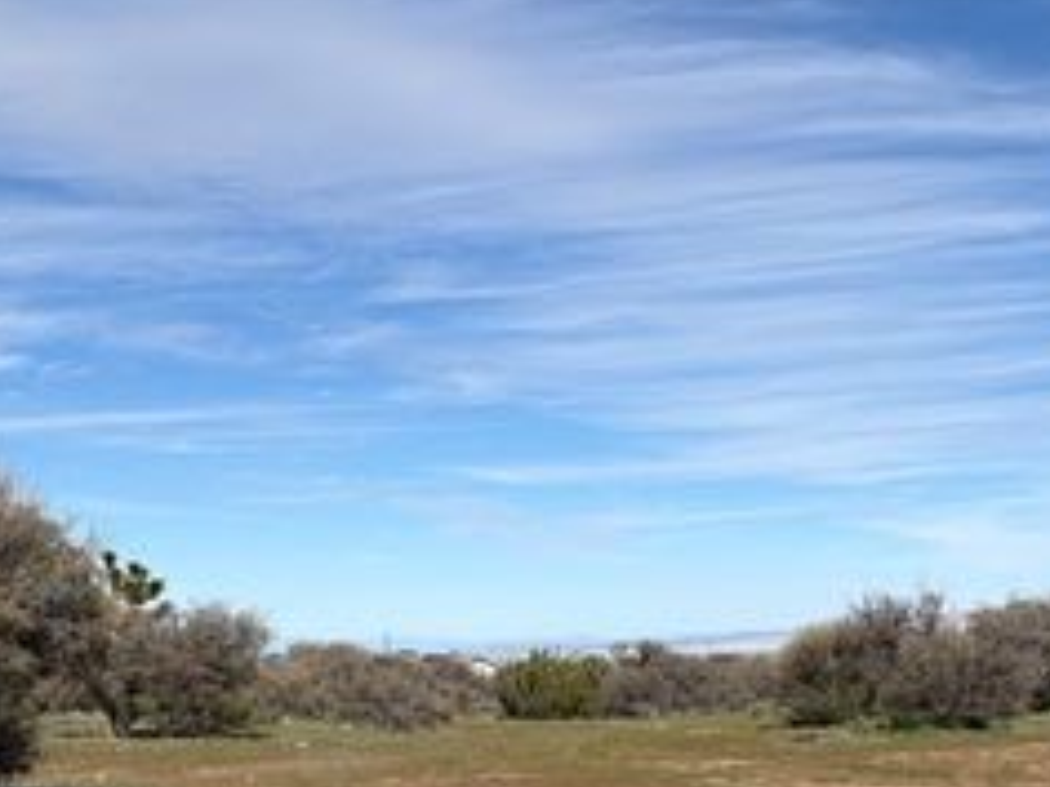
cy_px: 803
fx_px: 1668
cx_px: 587
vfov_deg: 25.2
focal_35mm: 55
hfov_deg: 34.9
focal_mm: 5.96
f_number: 1.6
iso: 50
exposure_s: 1/5348
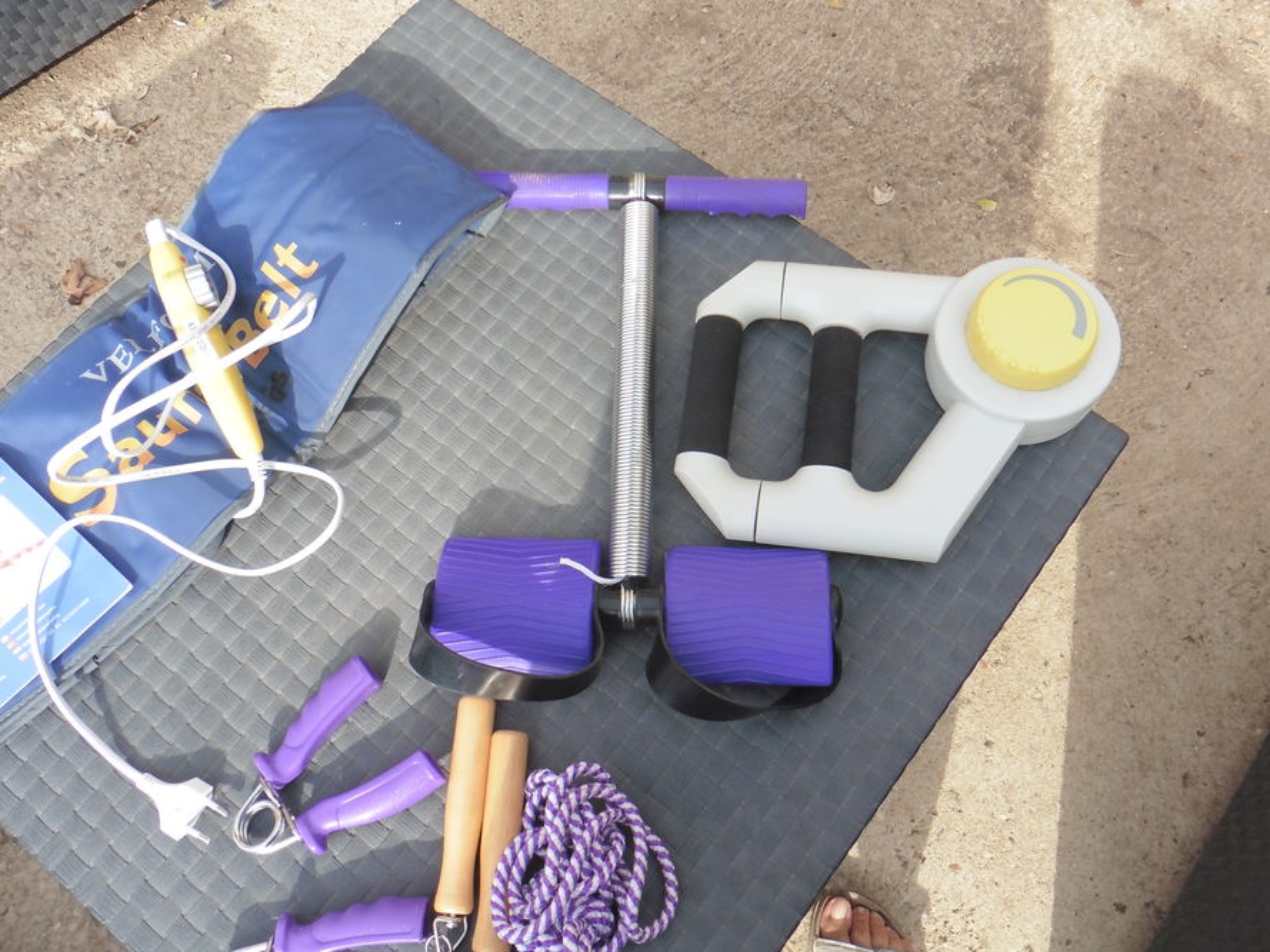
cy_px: 480
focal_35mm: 27
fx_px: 991
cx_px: 660
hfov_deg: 65.3
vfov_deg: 51.4
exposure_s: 1/320
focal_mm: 4.3
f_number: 4
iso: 100
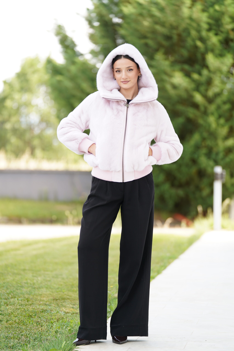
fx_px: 1326
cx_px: 117
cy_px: 176
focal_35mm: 136
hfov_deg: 10.1
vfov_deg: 15.1
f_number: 2.8
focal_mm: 136
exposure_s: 1/250
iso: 200
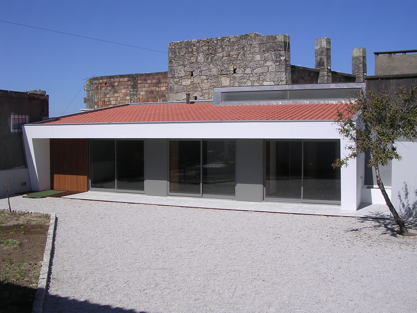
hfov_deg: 49.0
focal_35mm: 38
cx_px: 208
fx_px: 458
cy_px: 156
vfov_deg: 37.7
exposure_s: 1/552
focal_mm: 5.8
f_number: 5.6
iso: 100
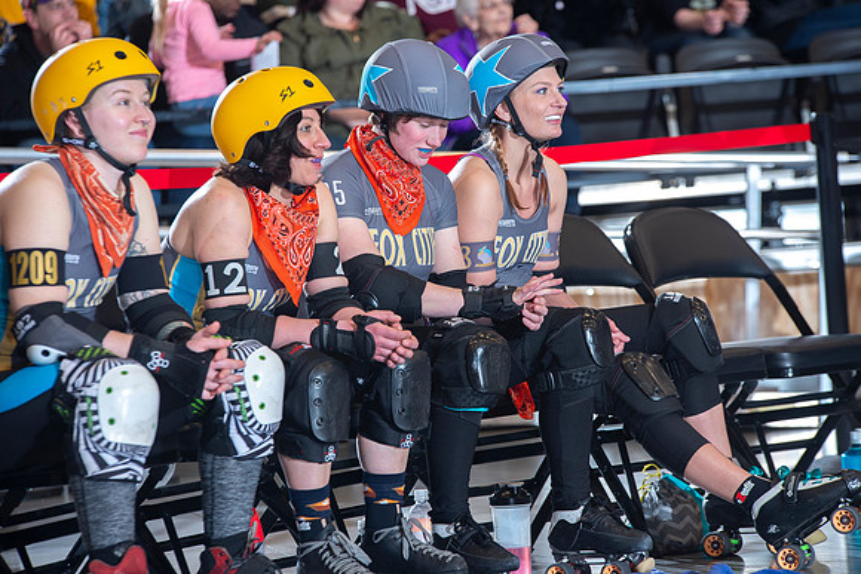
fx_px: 4784
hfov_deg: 10.3
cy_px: 287
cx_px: 430
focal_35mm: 200
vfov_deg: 6.9
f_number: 5.6
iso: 640
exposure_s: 1/160
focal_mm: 200
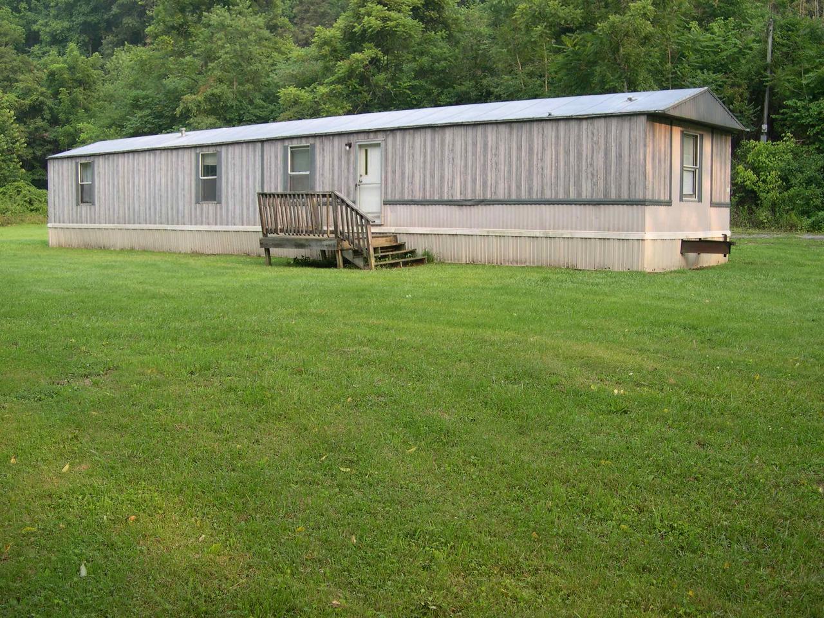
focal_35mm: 38
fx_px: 905
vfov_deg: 37.7
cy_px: 309
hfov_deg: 49.0
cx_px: 412
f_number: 2.8
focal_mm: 8
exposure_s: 1/203
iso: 100
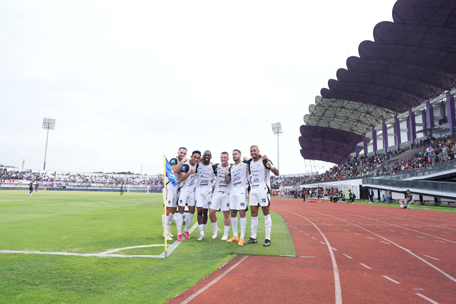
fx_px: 291
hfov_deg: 76.1
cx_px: 228
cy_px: 152
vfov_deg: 55.1
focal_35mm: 23
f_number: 2.8
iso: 250
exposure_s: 1/1250
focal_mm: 23
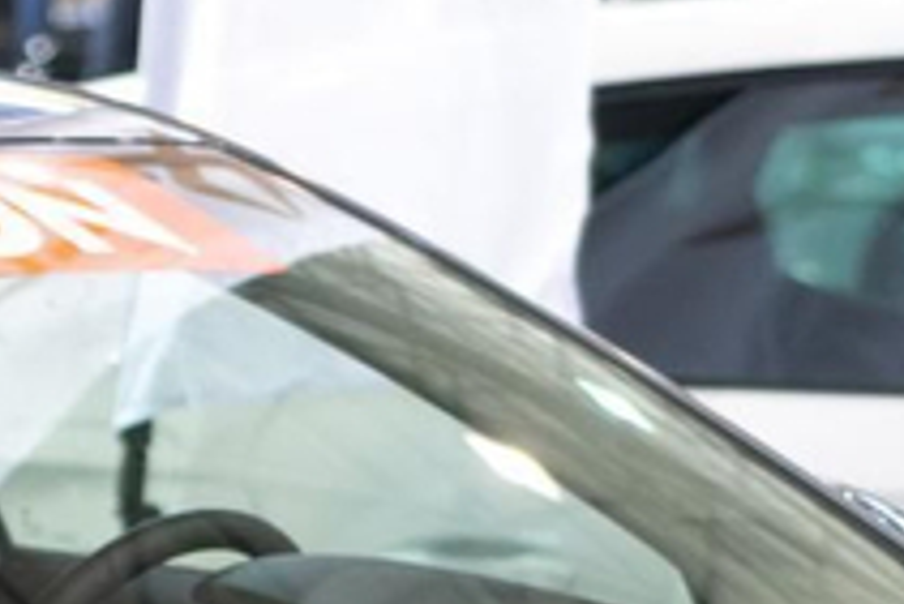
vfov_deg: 5.1
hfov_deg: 7.7
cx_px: 4
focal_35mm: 265
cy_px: 960
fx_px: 6659
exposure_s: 1/160
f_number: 1.4
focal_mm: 35
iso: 320
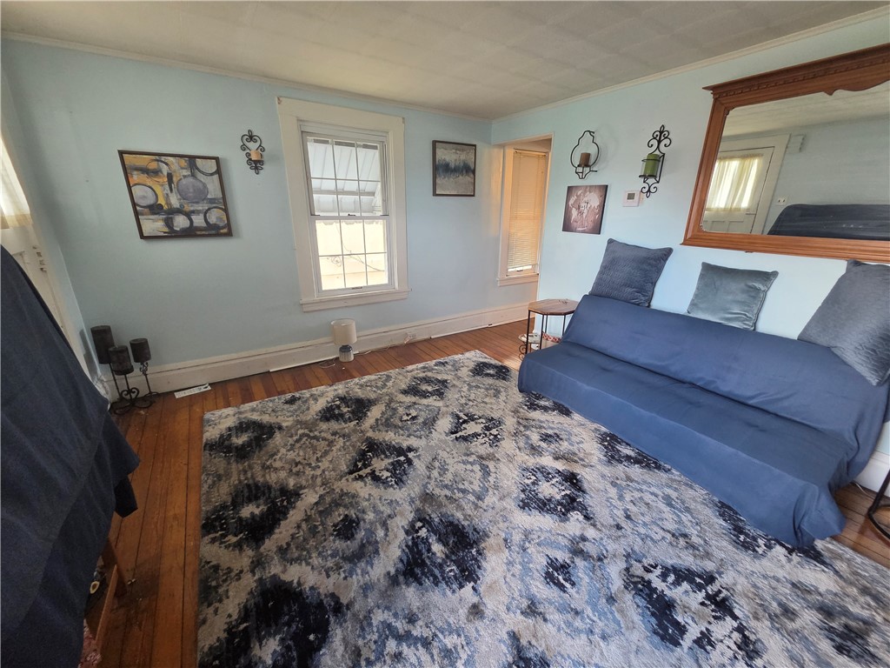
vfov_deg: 89.9
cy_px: 334
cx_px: 445
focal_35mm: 13
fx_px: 334
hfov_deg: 106.2
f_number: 2.2
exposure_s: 1/60
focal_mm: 2.2
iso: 250
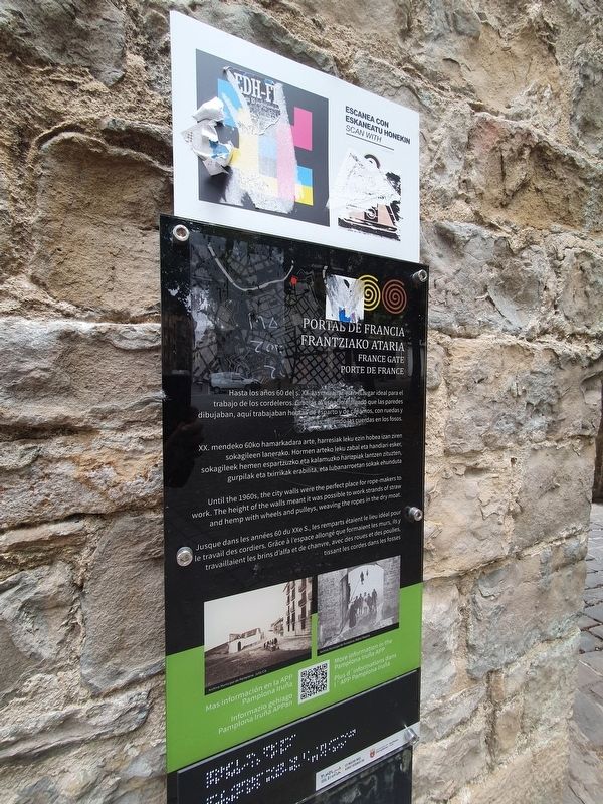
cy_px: 402
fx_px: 302
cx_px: 302
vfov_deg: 106.2
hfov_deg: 89.9
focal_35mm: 13
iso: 64
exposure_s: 1/120
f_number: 2.2
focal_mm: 1.8
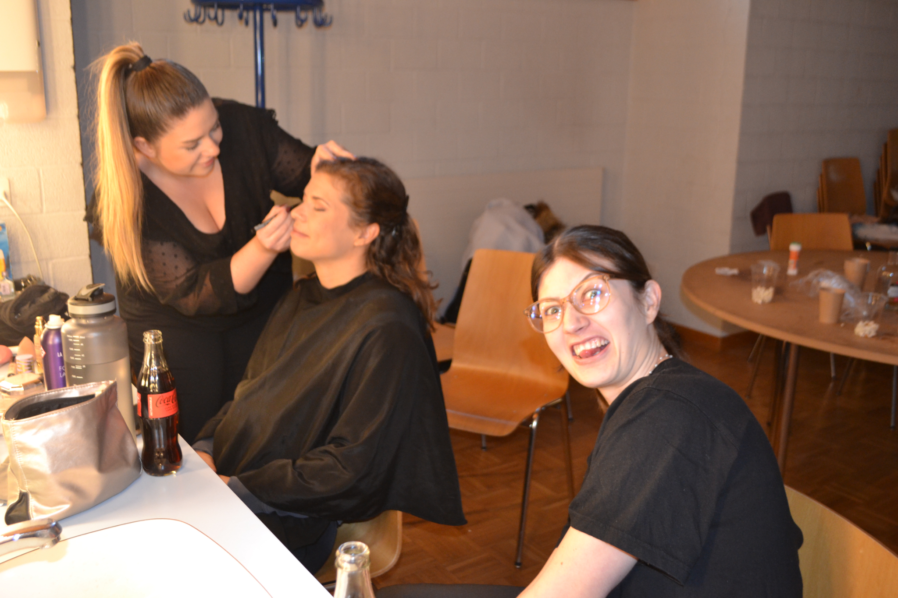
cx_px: 449
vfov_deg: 40.0
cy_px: 299
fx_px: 823
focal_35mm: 33
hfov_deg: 57.2
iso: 1000
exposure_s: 1/60
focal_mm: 22
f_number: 4
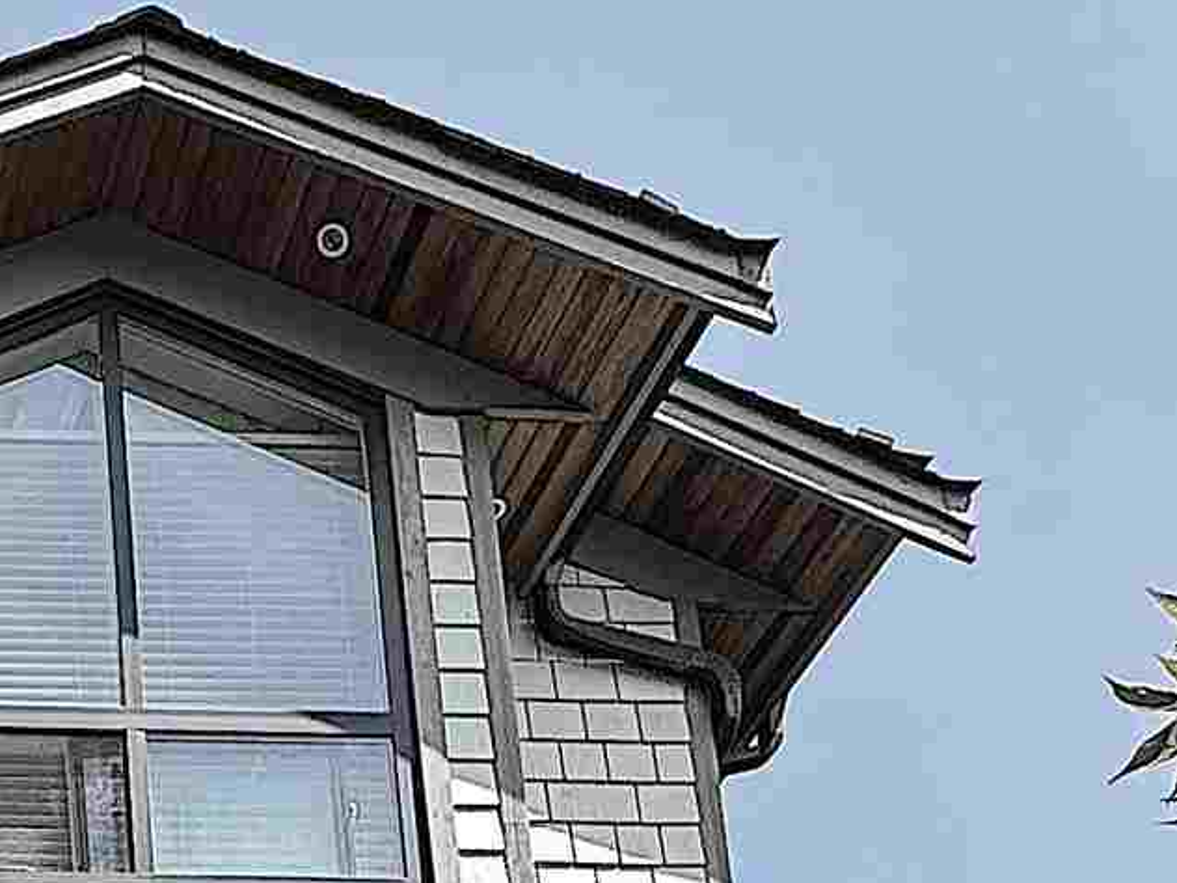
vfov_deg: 15.5
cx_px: -538
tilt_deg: +13.3
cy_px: 1936
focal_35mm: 68
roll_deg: -0.7
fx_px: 2312
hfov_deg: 23.5
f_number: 2.2
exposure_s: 1/840
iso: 40
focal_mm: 2.22
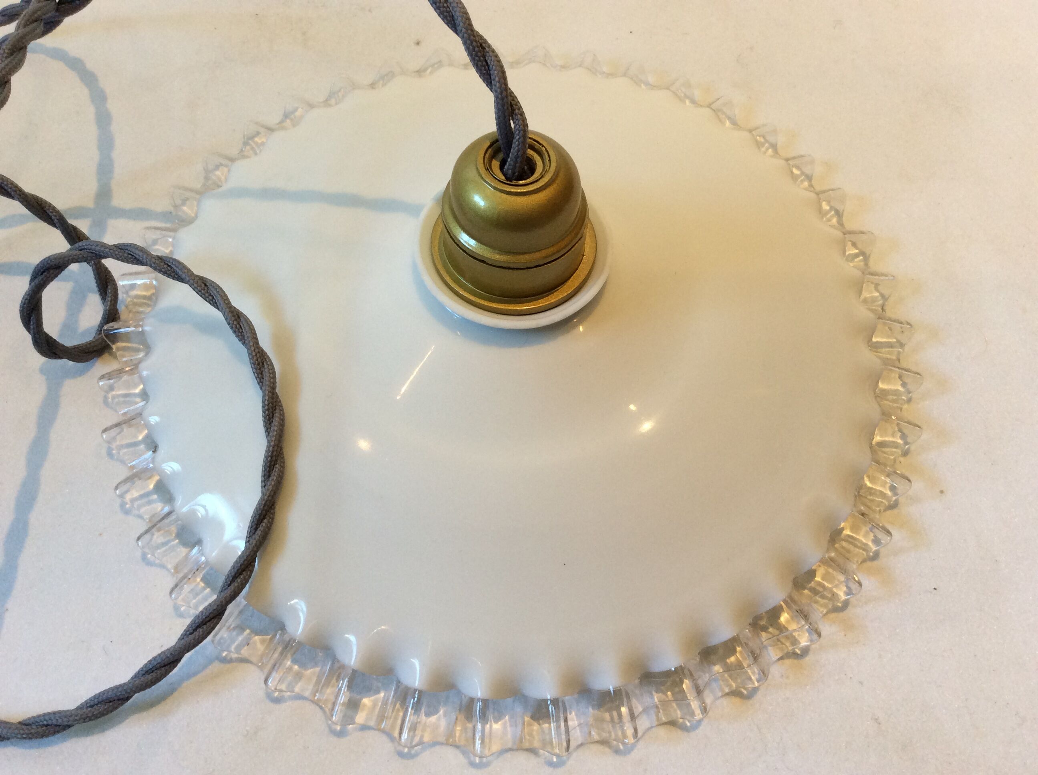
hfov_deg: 56.9
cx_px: 519
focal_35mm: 32
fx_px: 958
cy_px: 388
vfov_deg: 44.1
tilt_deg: -62.2
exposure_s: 1/25
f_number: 2.4
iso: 80
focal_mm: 3.3
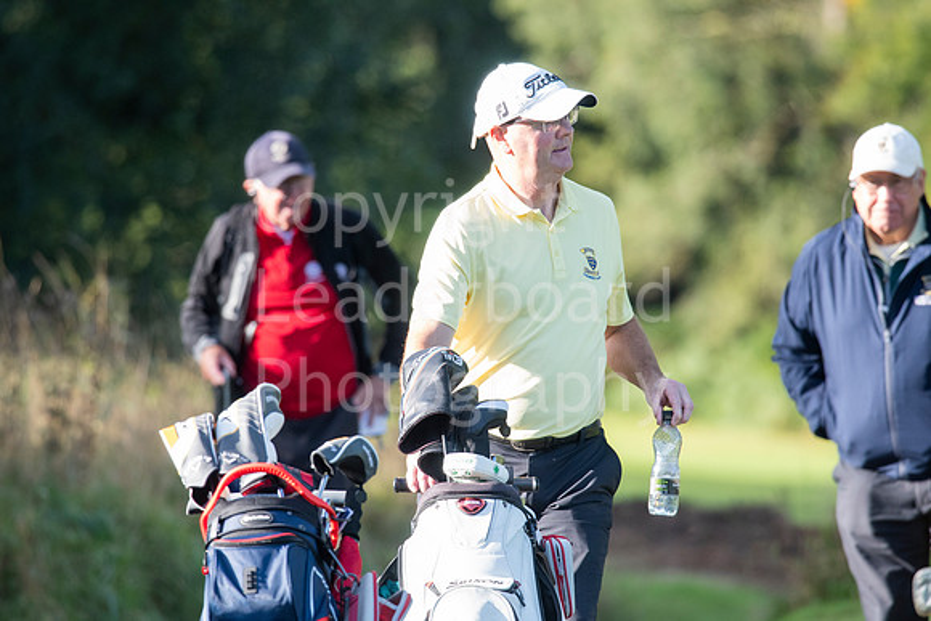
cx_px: 466
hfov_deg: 4.6
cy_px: 310
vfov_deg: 3.1
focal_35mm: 450
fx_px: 11640
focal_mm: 300
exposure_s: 1/1250
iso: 1000
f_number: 4.5
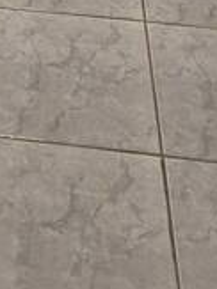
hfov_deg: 16.5
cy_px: -397
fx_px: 720
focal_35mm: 86
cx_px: -37
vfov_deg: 14.8
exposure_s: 1/60
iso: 320
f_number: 2.2
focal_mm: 2.2
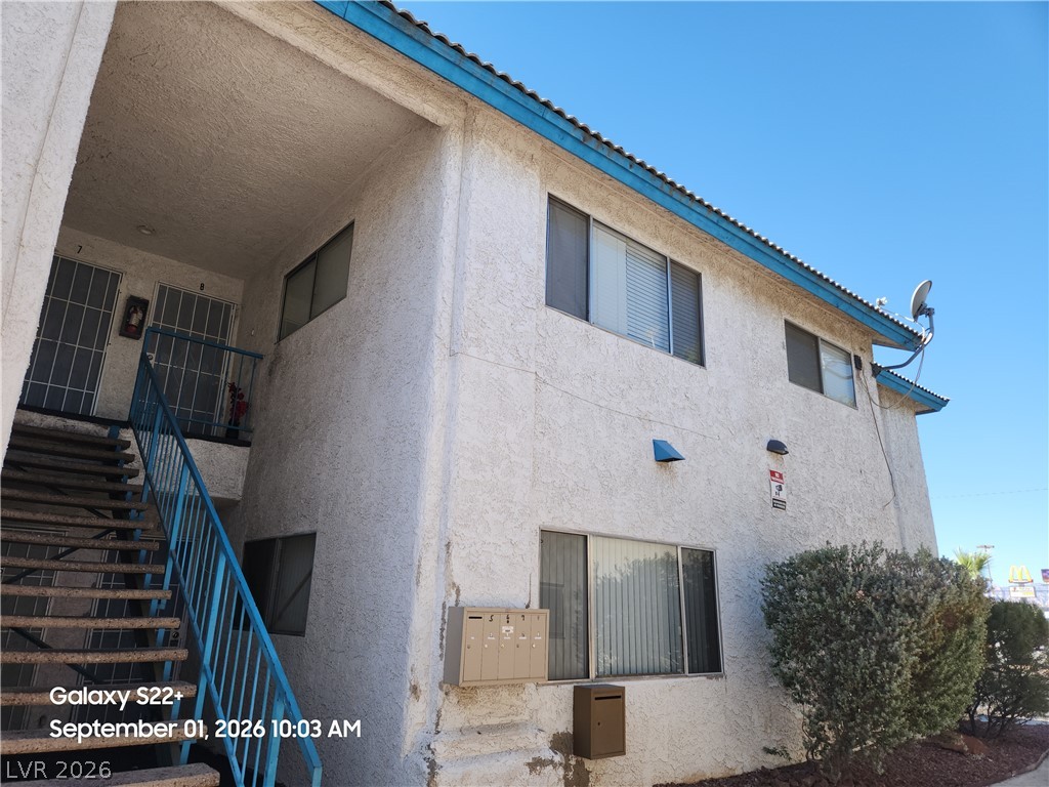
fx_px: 697
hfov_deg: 73.9
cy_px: 394
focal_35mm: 23
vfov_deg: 58.9
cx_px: 524
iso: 20
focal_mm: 5.4
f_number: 1.8
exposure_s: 1/538
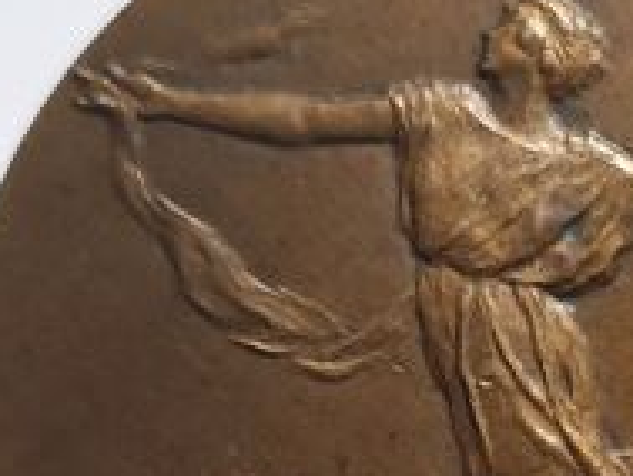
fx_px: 1208
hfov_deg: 29.0
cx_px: 469
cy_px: 416
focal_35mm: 66
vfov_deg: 21.8
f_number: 1.5
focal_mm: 4.3
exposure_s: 1/24
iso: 250
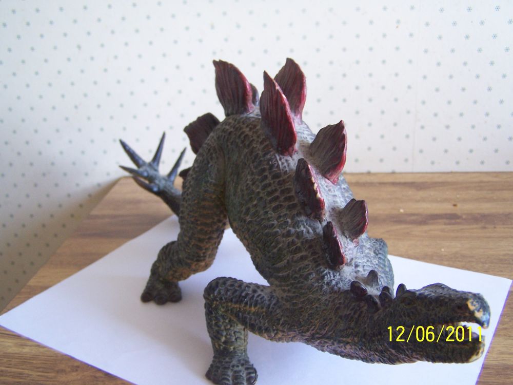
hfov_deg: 49.0
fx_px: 563
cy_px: 192
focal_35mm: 38
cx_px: 256
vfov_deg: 37.7
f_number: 2.8
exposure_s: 1/15
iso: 140
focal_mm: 6.3
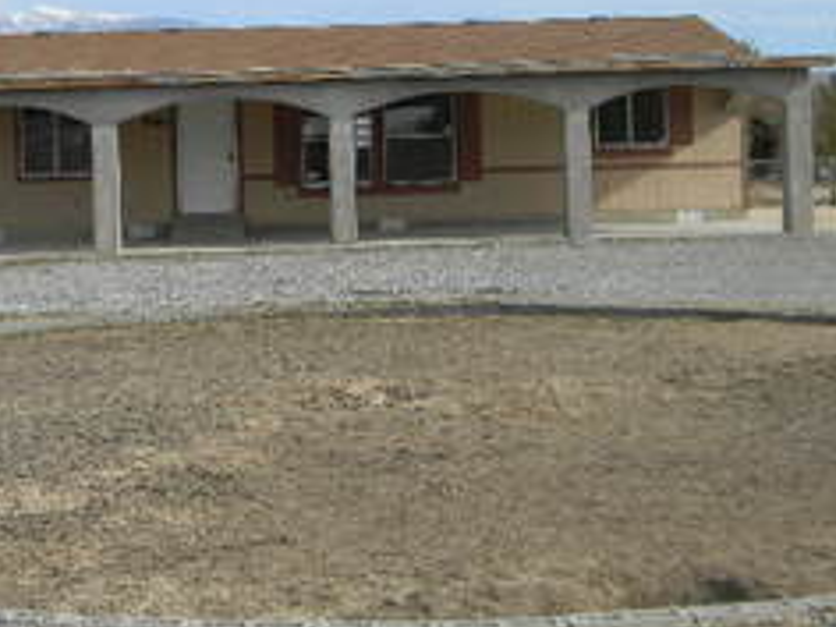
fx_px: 1666
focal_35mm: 69
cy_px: 188
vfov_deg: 21.2
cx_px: 319
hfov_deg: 28.1
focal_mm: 8.6
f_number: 3.9
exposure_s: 1/855
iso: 80
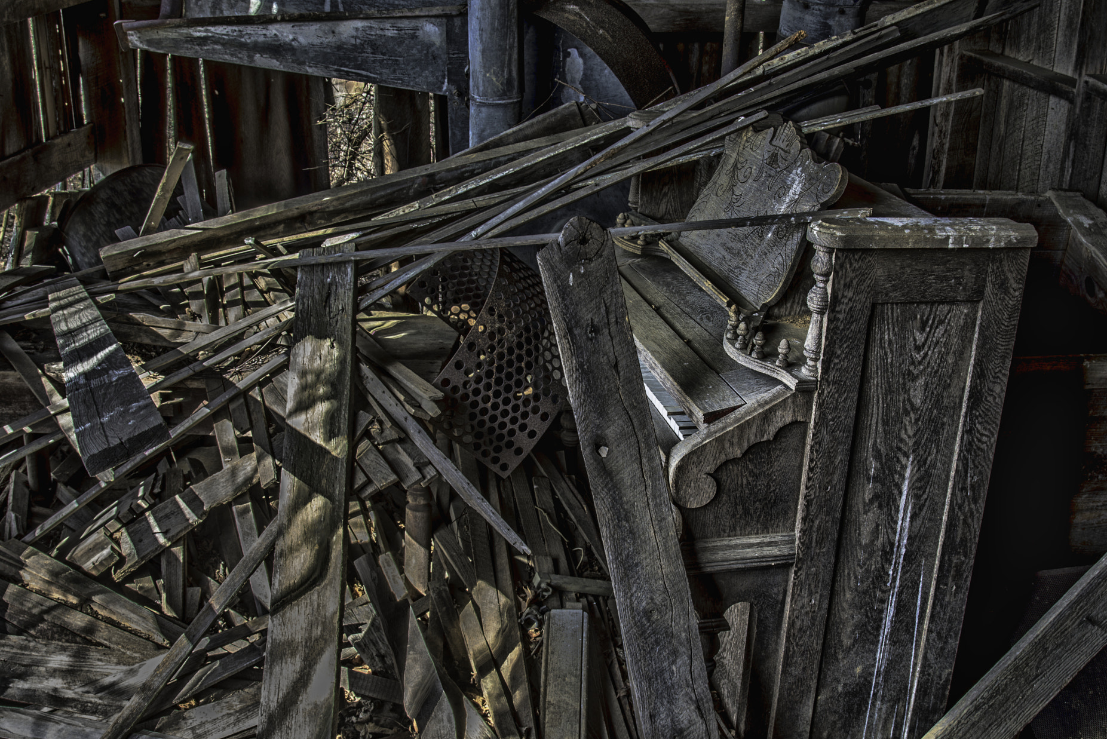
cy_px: 380
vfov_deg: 31.9
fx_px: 1292
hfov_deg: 46.3
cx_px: 607
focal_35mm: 42
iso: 100
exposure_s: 1/6
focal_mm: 38
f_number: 16
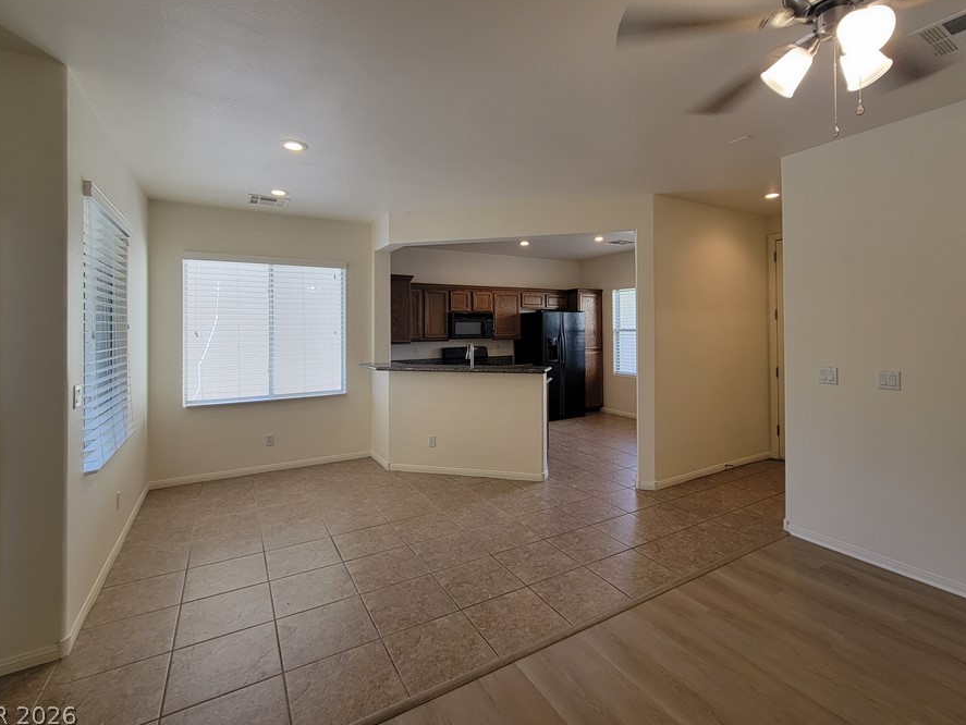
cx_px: 515
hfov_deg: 98.0
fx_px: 419
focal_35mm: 15
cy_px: 316
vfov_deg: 81.4
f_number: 2.2
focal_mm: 2.2
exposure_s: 1/60
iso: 64
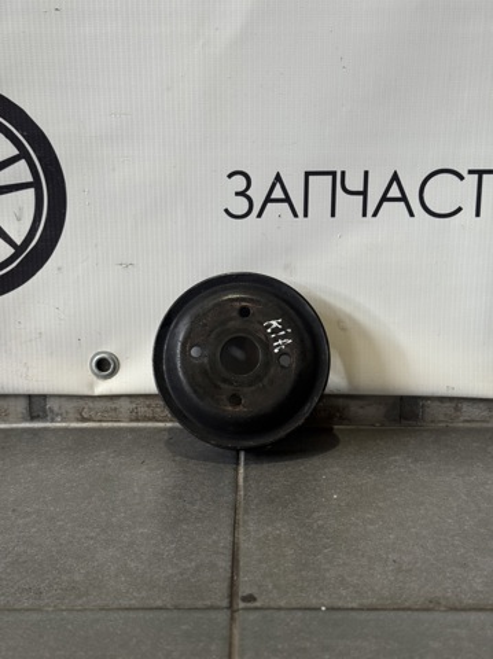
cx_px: 246
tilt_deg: -14.2
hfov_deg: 30.2
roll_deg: +0.5
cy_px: 330
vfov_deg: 39.7
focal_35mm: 48
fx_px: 913
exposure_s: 1/100
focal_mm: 6.76
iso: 80
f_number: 1.78
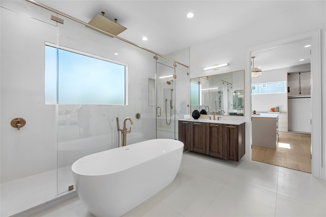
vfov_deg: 81.2
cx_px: 163
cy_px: 108
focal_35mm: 14
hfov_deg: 104.2
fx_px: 127
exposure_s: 1/15
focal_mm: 14
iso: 250
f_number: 9
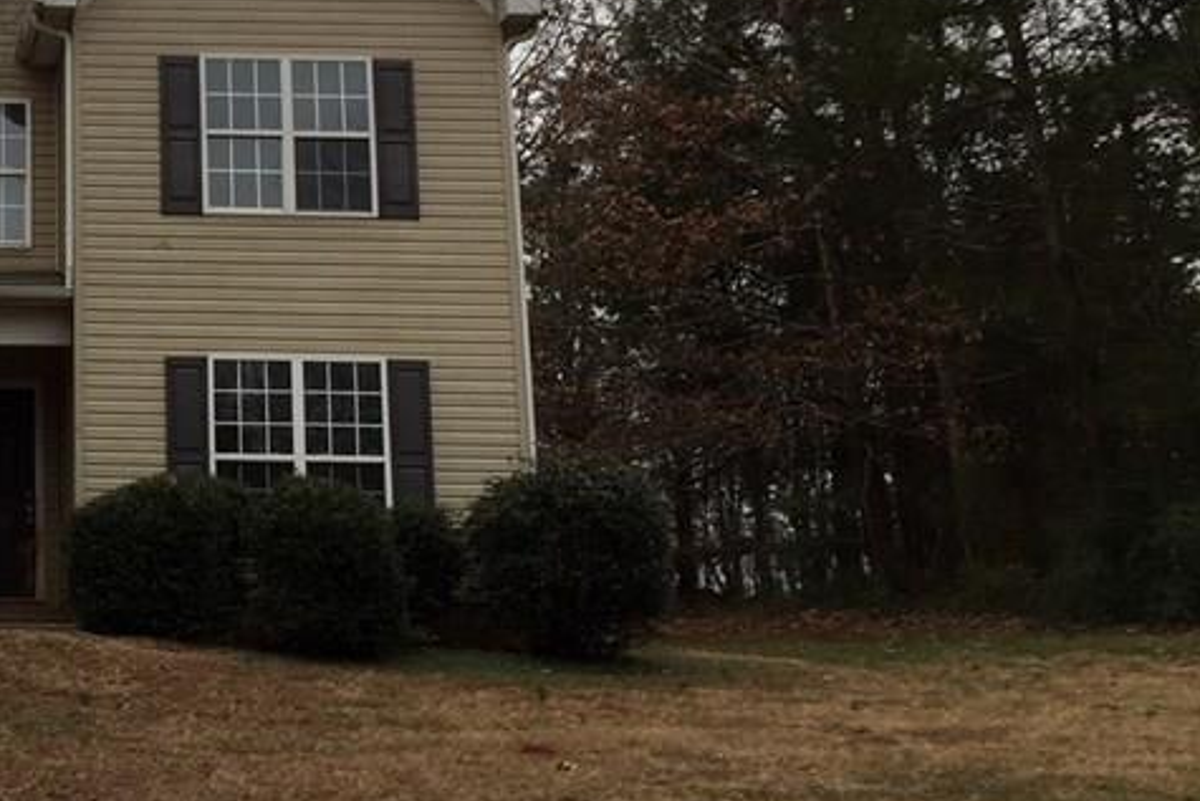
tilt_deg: +15.4
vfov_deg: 20.7
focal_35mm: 65
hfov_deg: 28.4
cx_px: -86
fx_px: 2167
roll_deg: -0.6
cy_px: 164
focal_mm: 4.15
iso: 32
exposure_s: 1/659
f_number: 2.2
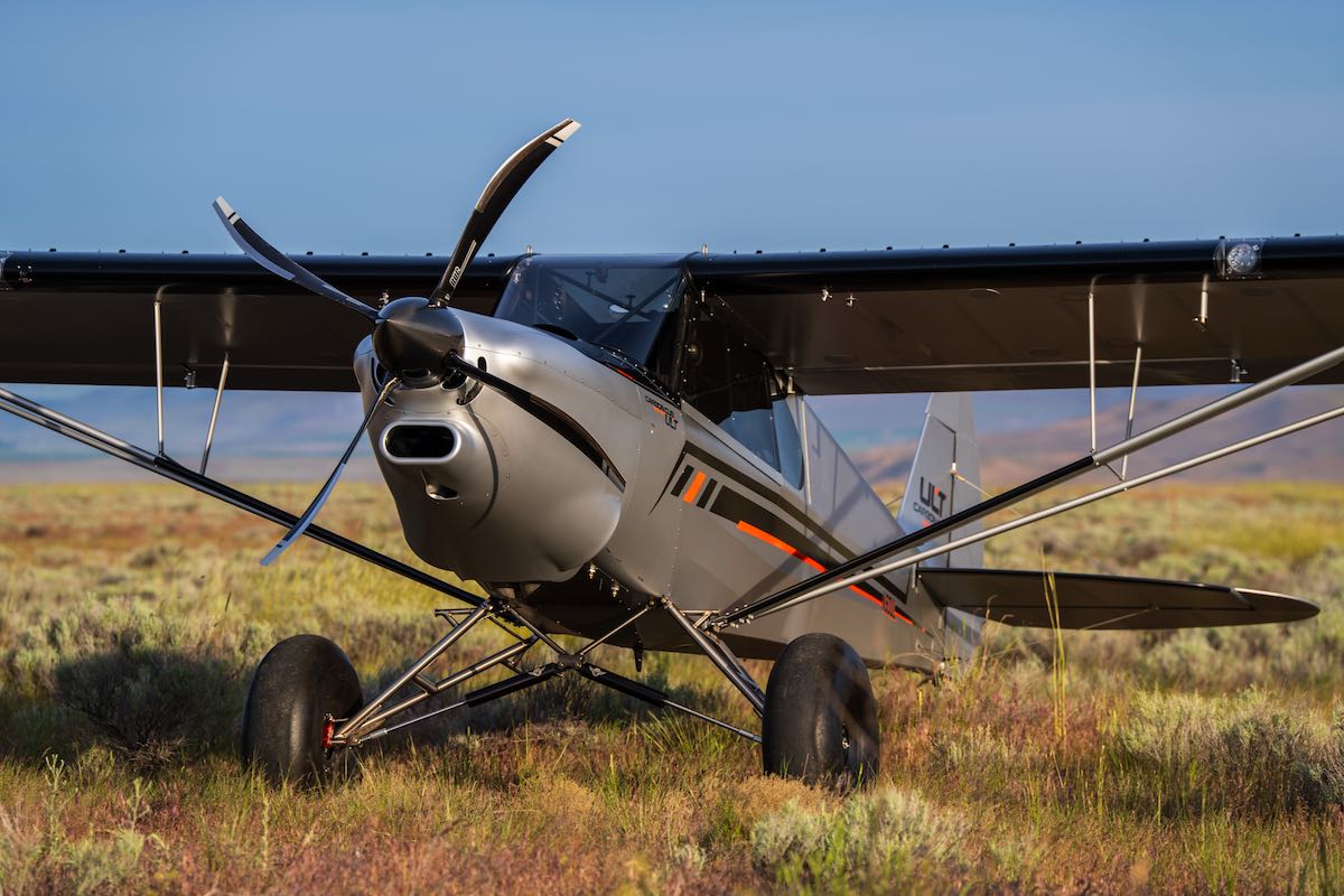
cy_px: 448
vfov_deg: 6.9
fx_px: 7466
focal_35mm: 200
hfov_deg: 10.3
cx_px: 672
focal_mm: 200
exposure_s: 1/320
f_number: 5.6
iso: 100
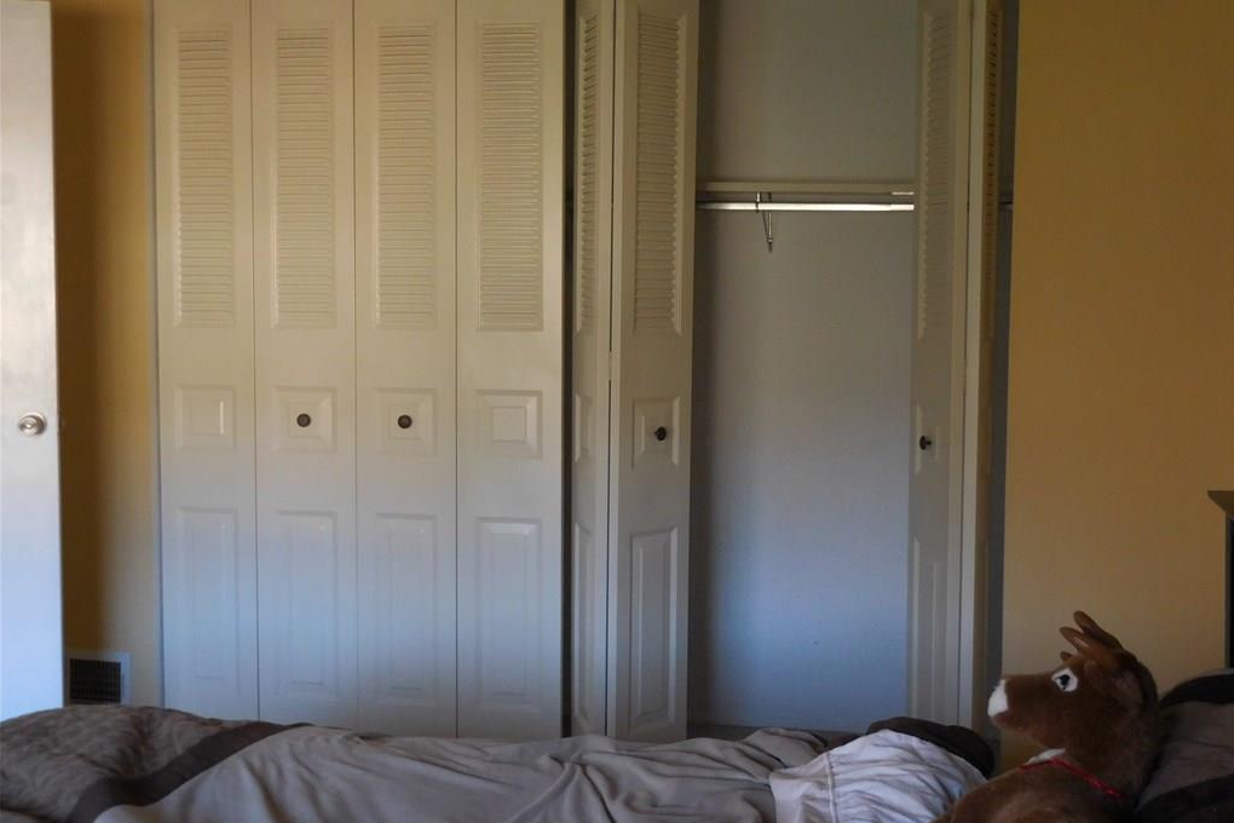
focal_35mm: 47
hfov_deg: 41.9
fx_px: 1611
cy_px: 407
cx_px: 618
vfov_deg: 28.6
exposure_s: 1/20
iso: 400
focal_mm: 8.1
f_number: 4.2
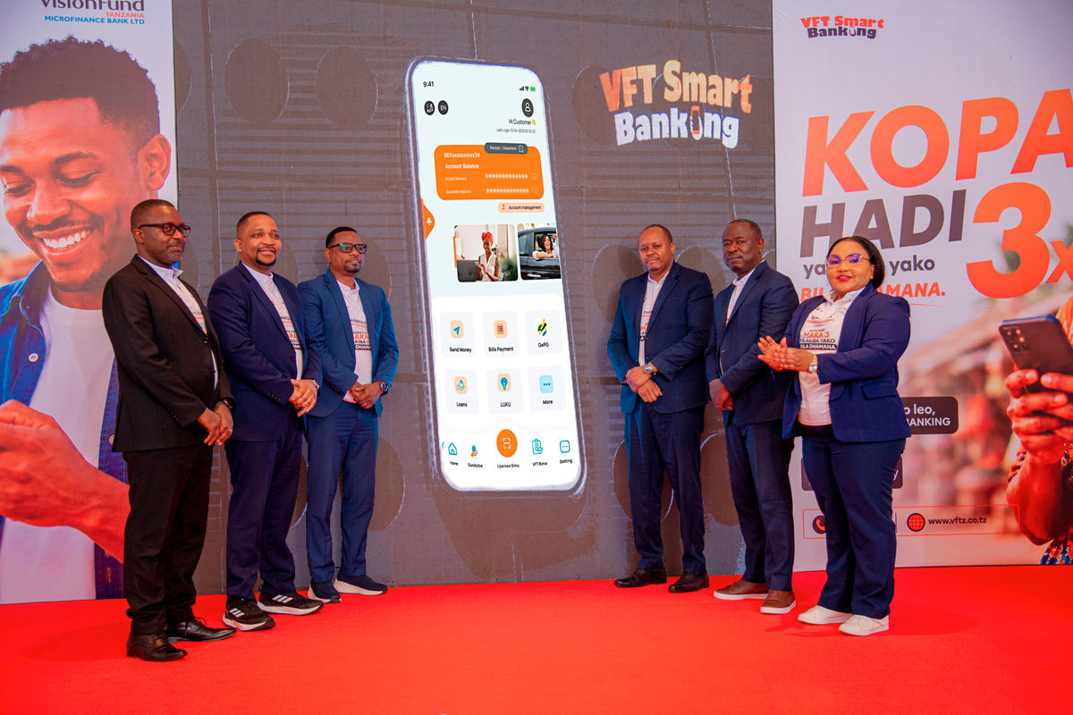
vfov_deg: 30.5
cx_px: 536
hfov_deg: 44.5
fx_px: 1311
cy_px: 358
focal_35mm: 44
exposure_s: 1/200
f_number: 4
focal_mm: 44
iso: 500
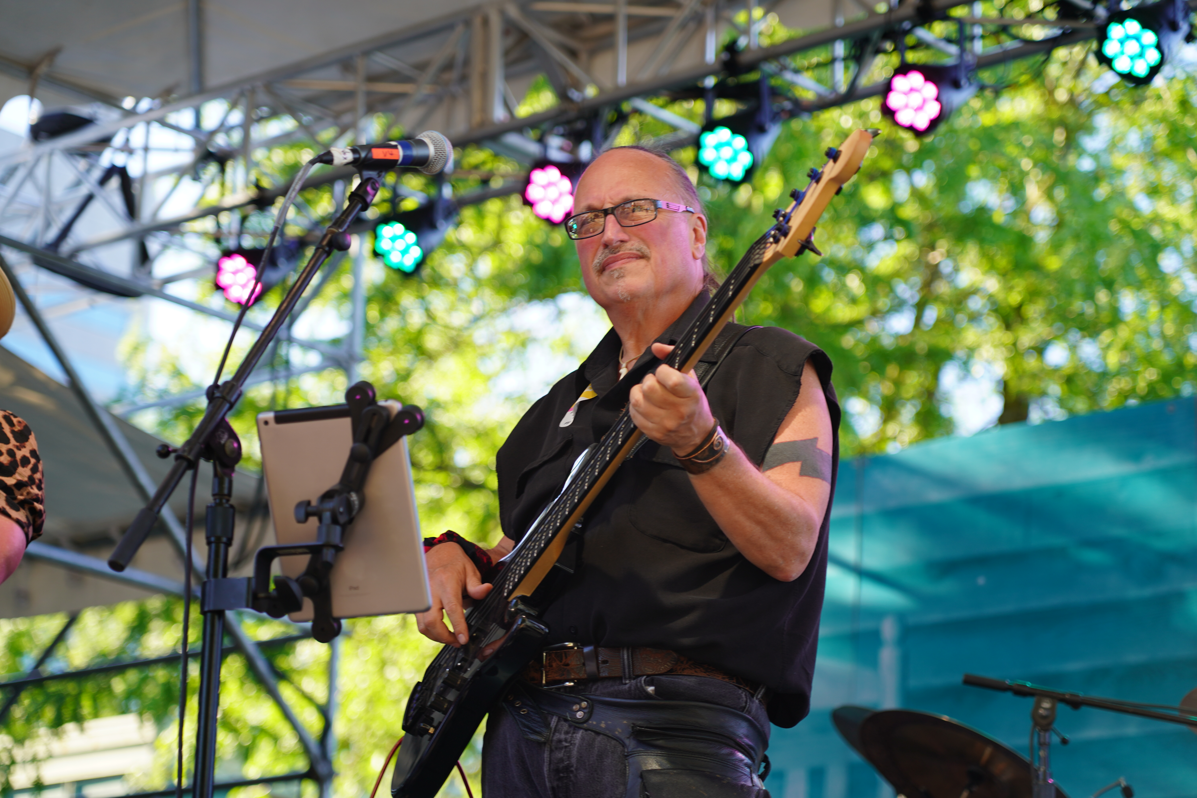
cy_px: 399
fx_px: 3491
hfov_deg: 19.5
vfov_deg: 13.0
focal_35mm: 105
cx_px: 598
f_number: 4
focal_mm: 105
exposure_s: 1/125
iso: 160
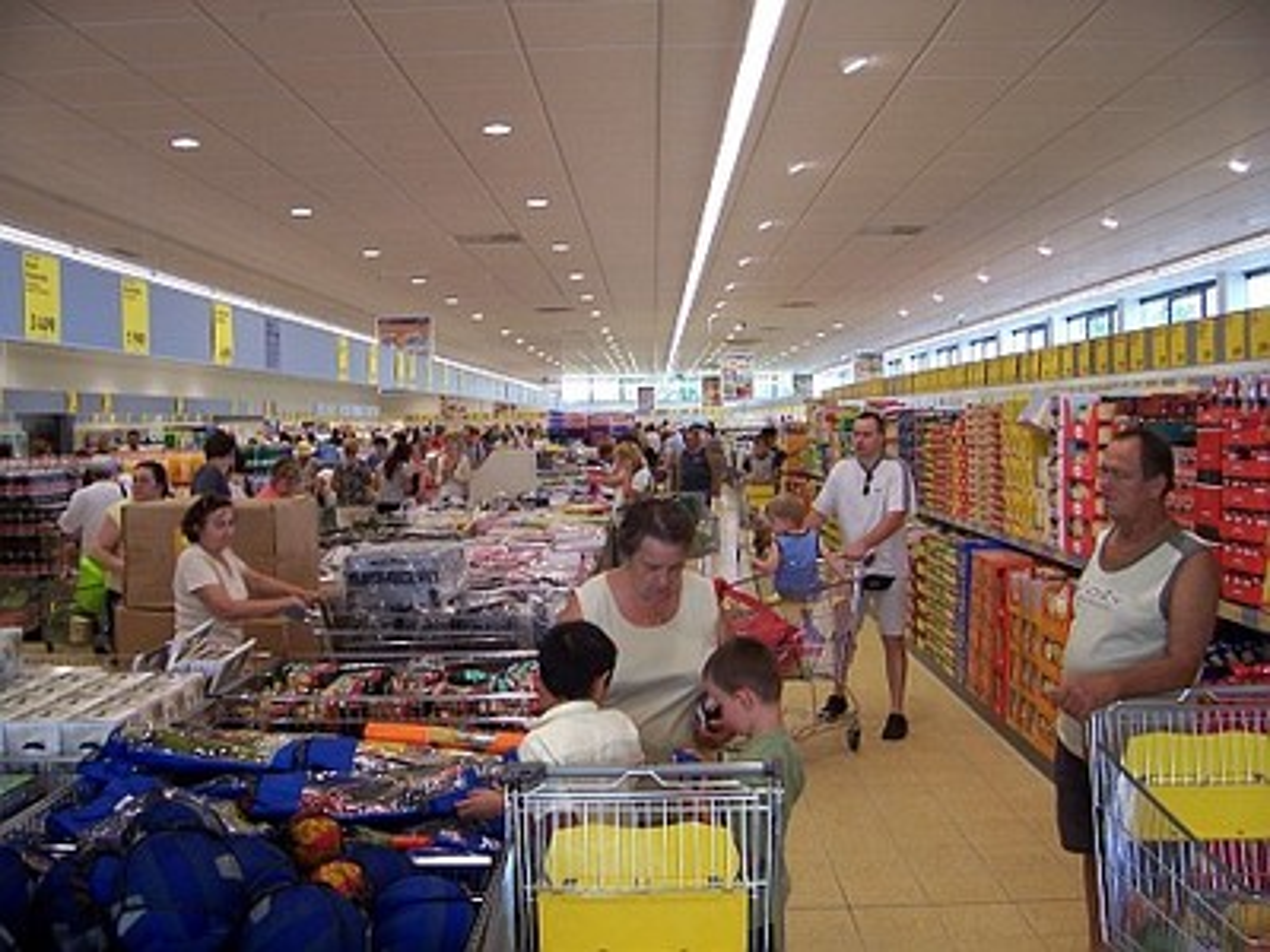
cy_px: 476
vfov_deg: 41.8
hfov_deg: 54.0
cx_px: 635
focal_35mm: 34
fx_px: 1247
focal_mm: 5.6
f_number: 2.7
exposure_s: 1/60
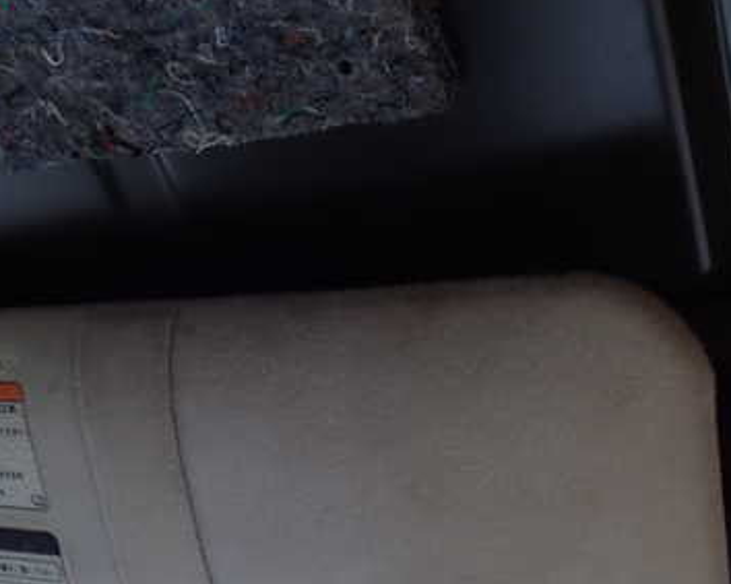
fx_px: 1146
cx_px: 237
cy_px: 425
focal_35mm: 53
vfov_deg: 28.3
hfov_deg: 35.0
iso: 100
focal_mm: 5.79
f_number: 2.4
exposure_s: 1/125
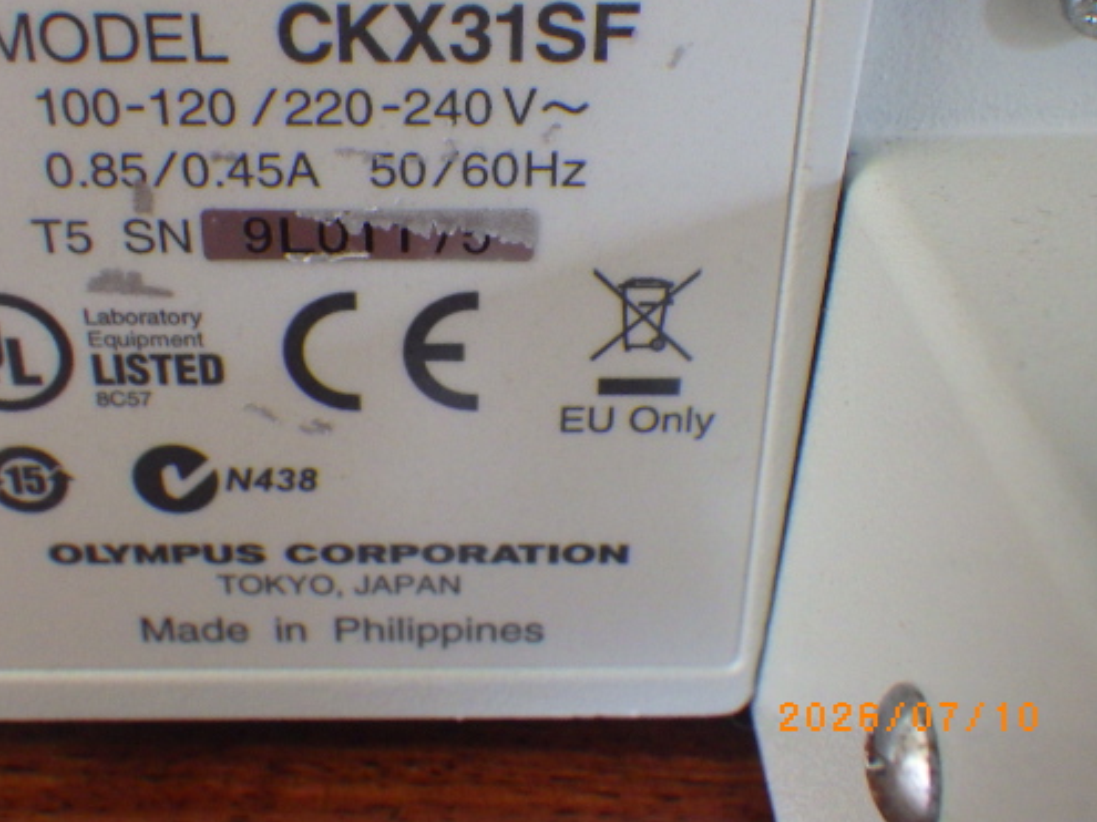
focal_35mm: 44
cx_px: 479
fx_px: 1394
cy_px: 308
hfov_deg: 42.9
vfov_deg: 32.7
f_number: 3.8
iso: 800
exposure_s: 1/50
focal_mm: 6.1
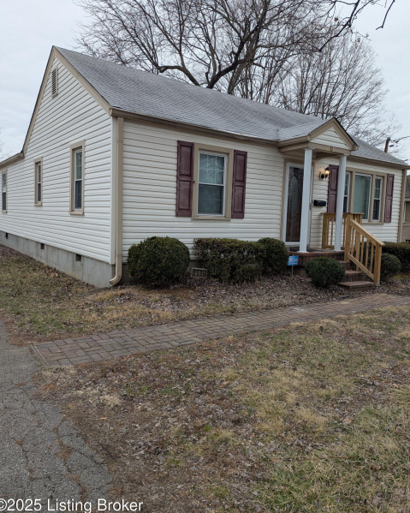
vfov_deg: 66.0
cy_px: 247
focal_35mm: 26
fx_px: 394
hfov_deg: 54.9
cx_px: 207
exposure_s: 1/534
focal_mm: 6.81
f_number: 1.85
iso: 46
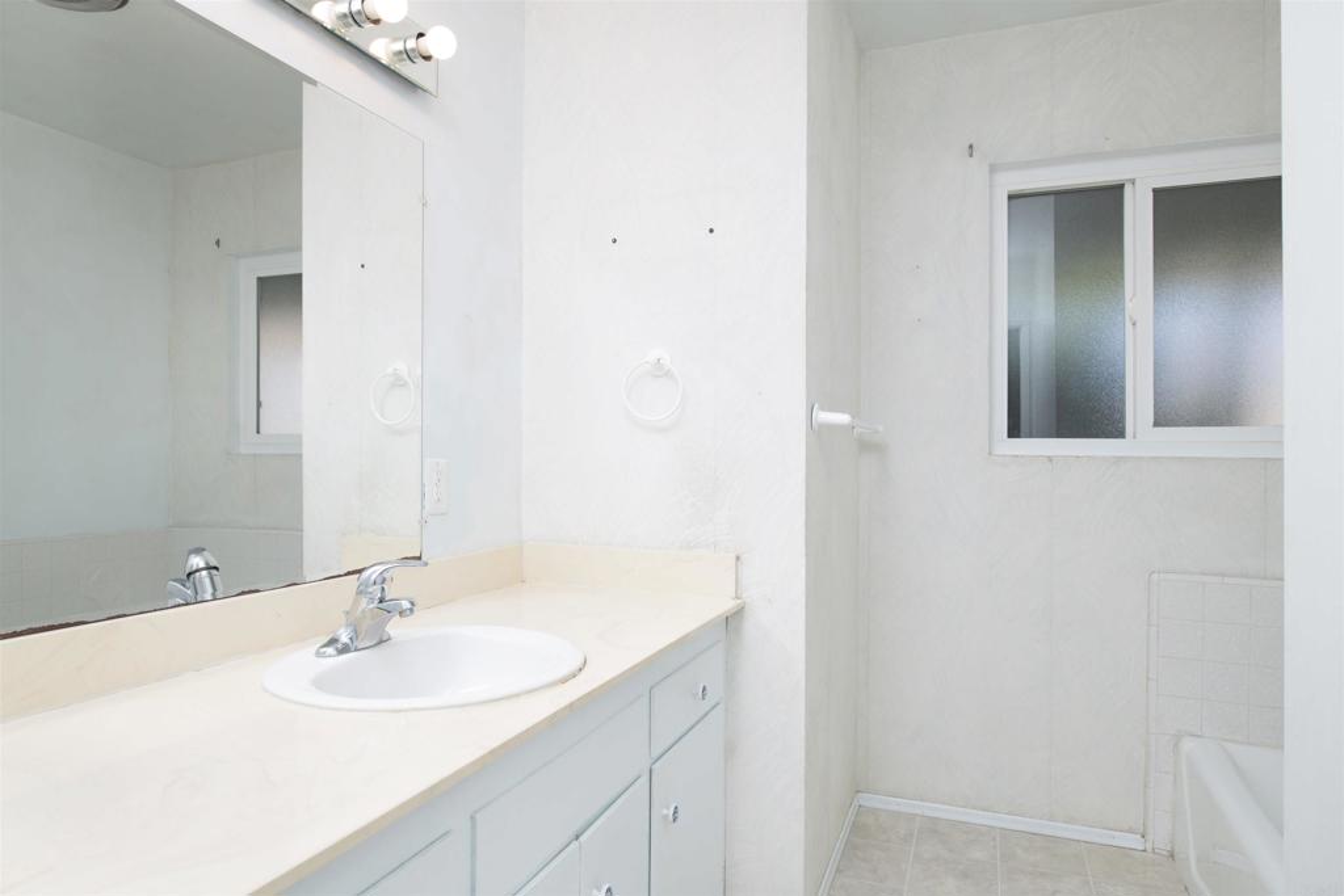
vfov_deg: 57.2
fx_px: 821
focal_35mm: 22
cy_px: 448
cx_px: 672
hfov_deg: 78.6
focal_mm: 22
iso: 320
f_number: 7.1
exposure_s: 1/250
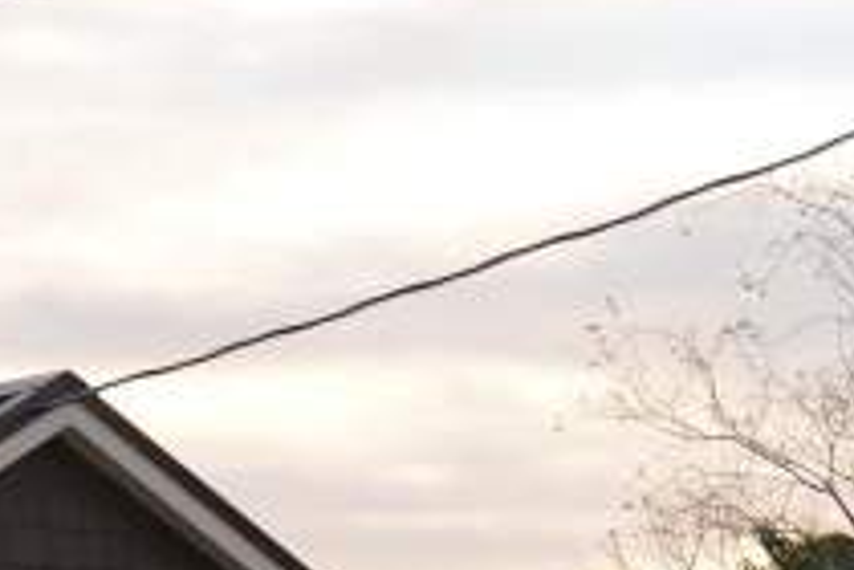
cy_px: 963
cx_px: 346
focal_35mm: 194
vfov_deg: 6.9
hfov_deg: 10.6
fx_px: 4602
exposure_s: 1/125
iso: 250
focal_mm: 34
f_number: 5
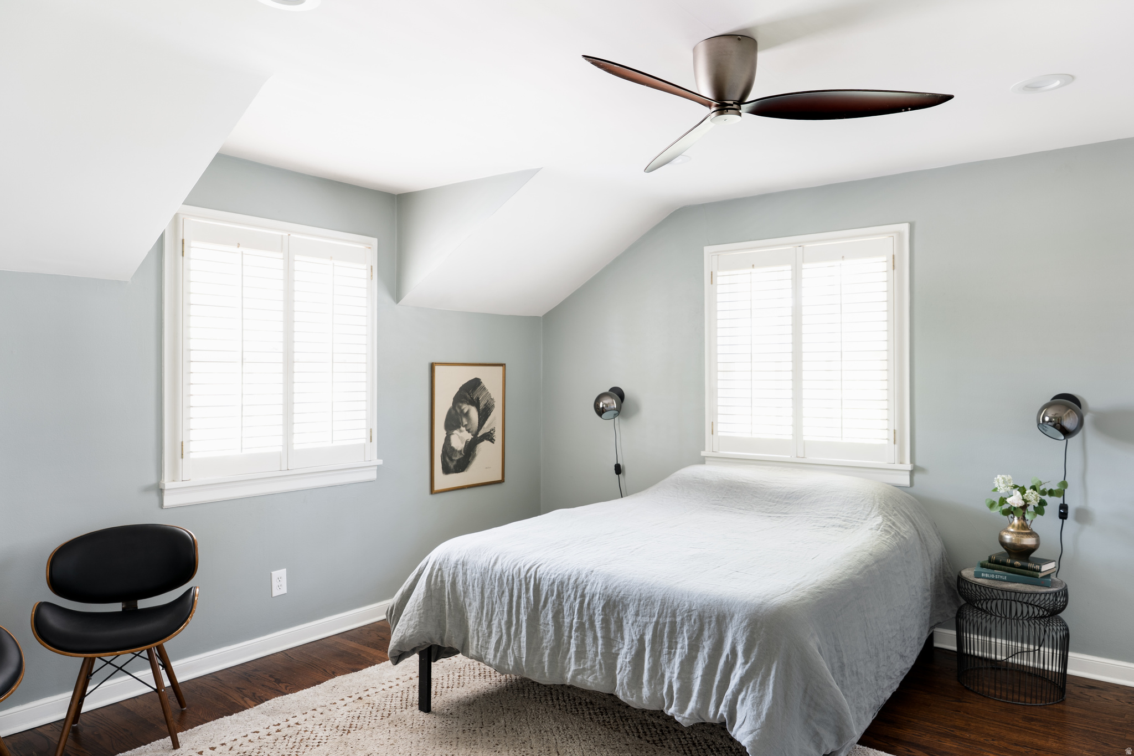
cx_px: 567
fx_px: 791
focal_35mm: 25
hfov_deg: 71.3
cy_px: 378
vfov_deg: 51.1
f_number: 6.3
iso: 100
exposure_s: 4
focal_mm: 25.1
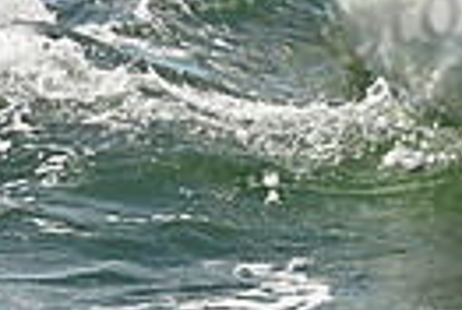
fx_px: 3975
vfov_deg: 4.4
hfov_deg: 6.5
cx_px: 920
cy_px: -234
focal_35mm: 309
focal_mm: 70
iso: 320
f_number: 7.1
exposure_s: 1/1600
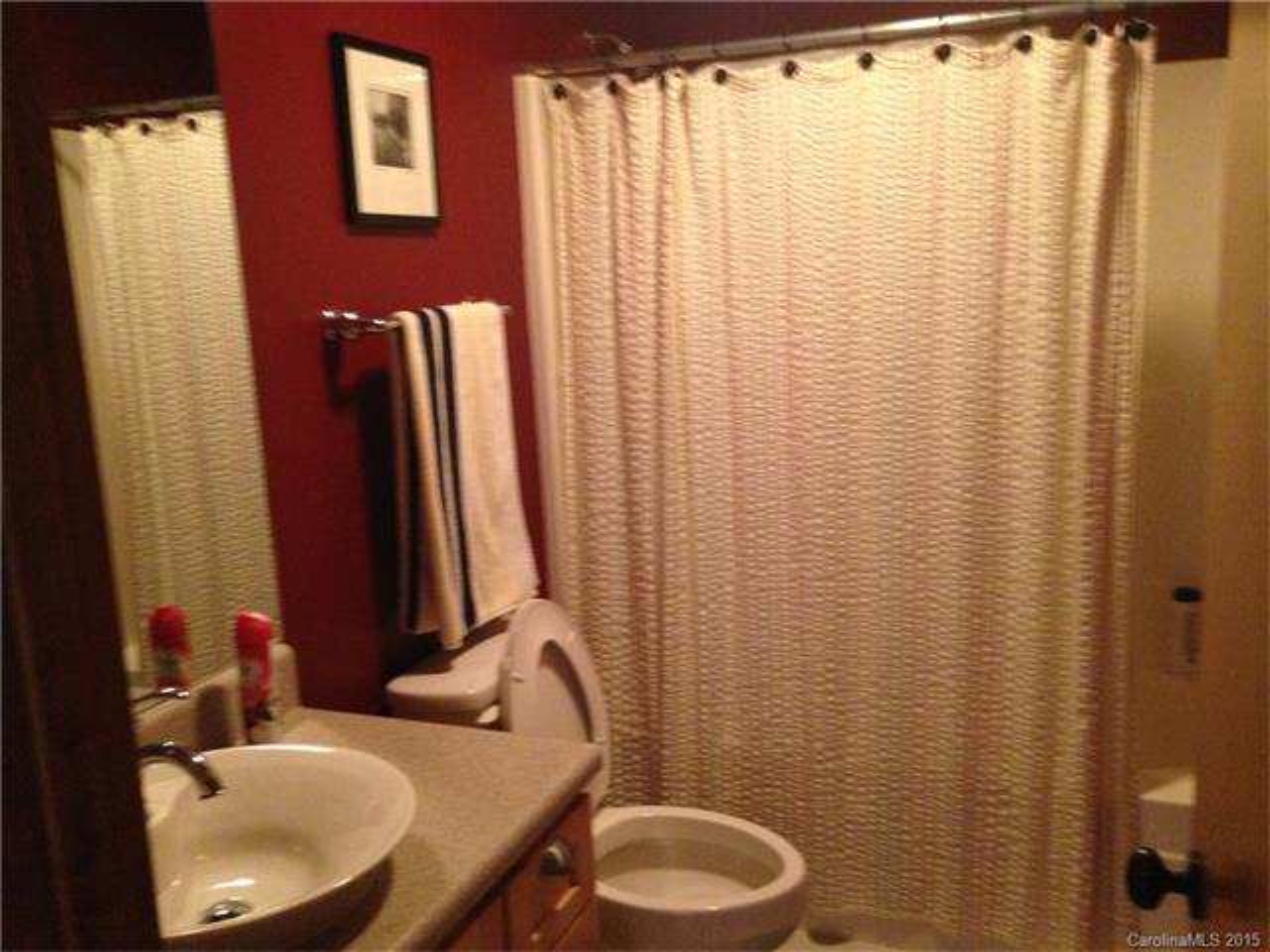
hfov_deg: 55.4
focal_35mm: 33
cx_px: 635
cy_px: 476
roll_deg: +2.3
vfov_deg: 42.9
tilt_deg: -9.2
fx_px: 1211
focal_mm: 4.12
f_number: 2.4
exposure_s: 1/15
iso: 400
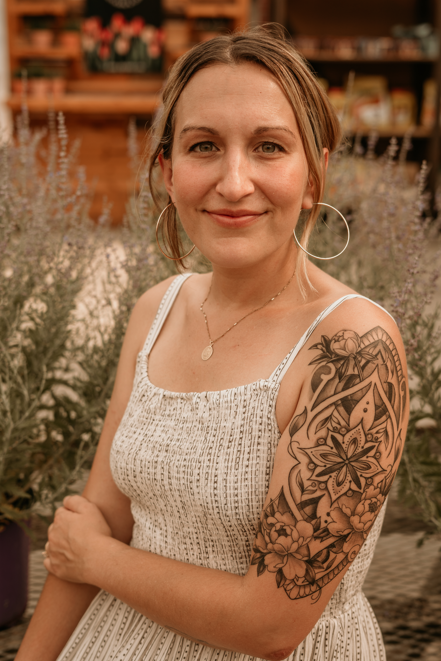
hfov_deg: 26.5
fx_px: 937
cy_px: 326
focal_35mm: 51
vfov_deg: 38.9
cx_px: 216
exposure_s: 1/400
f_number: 3.5
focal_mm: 50
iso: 160
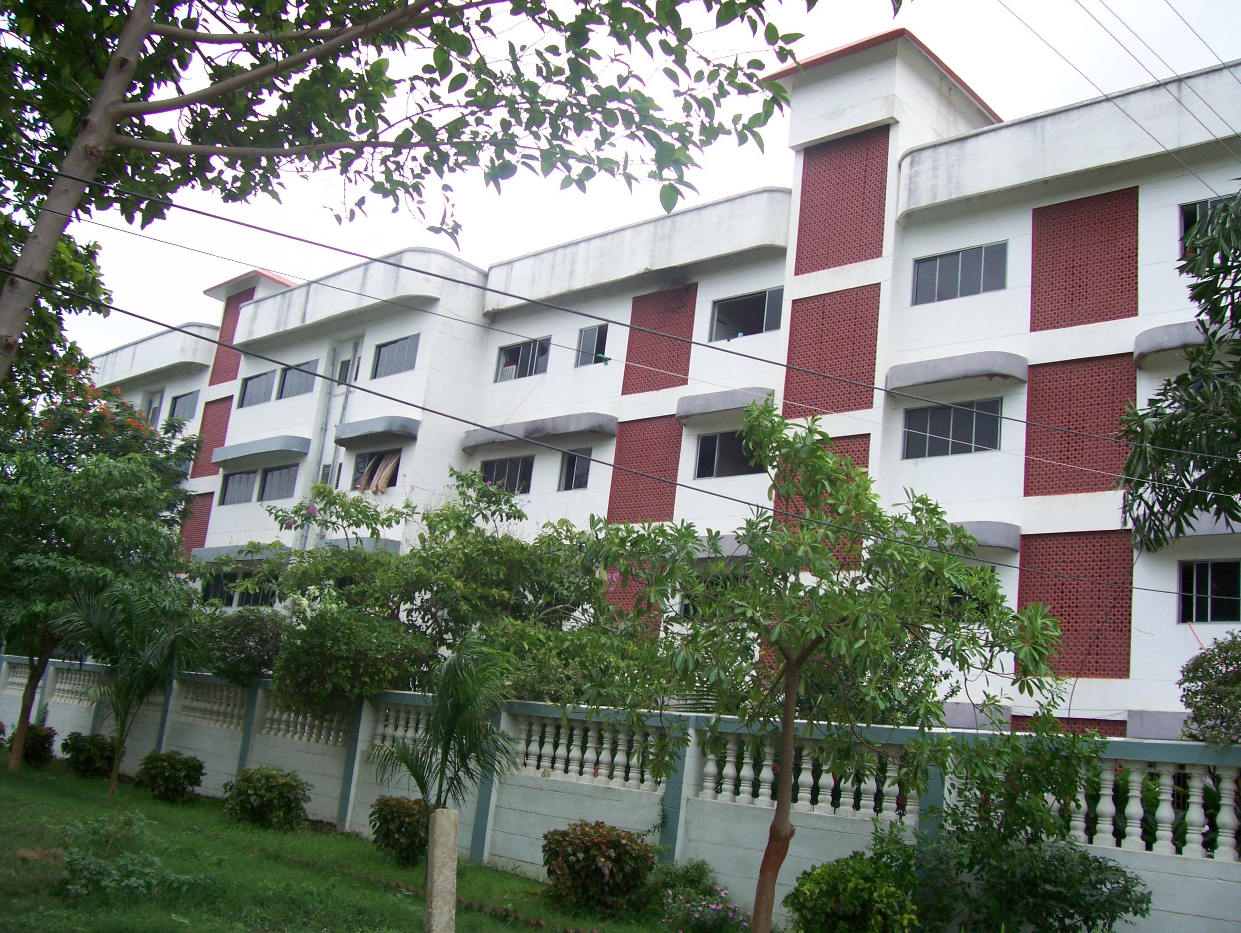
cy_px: 466
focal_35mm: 34
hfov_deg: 53.9
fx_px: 1220
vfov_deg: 41.8
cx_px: 620
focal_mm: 5.6
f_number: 2.7
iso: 80
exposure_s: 1/500
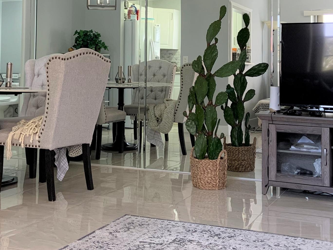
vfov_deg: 25.2
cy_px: 52
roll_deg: -0.6
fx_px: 548
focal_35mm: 57
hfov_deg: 33.8
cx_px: 166
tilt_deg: +3.2
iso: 80
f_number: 1.8
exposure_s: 1/120
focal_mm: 4.25
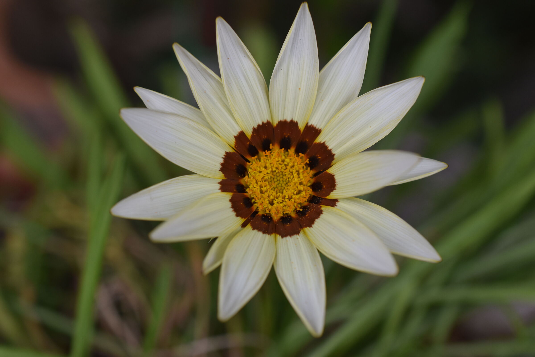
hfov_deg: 33.4
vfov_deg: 22.6
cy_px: 178
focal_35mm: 60
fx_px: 892
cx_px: 268
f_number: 5.6
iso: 400
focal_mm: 40
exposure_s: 1/250
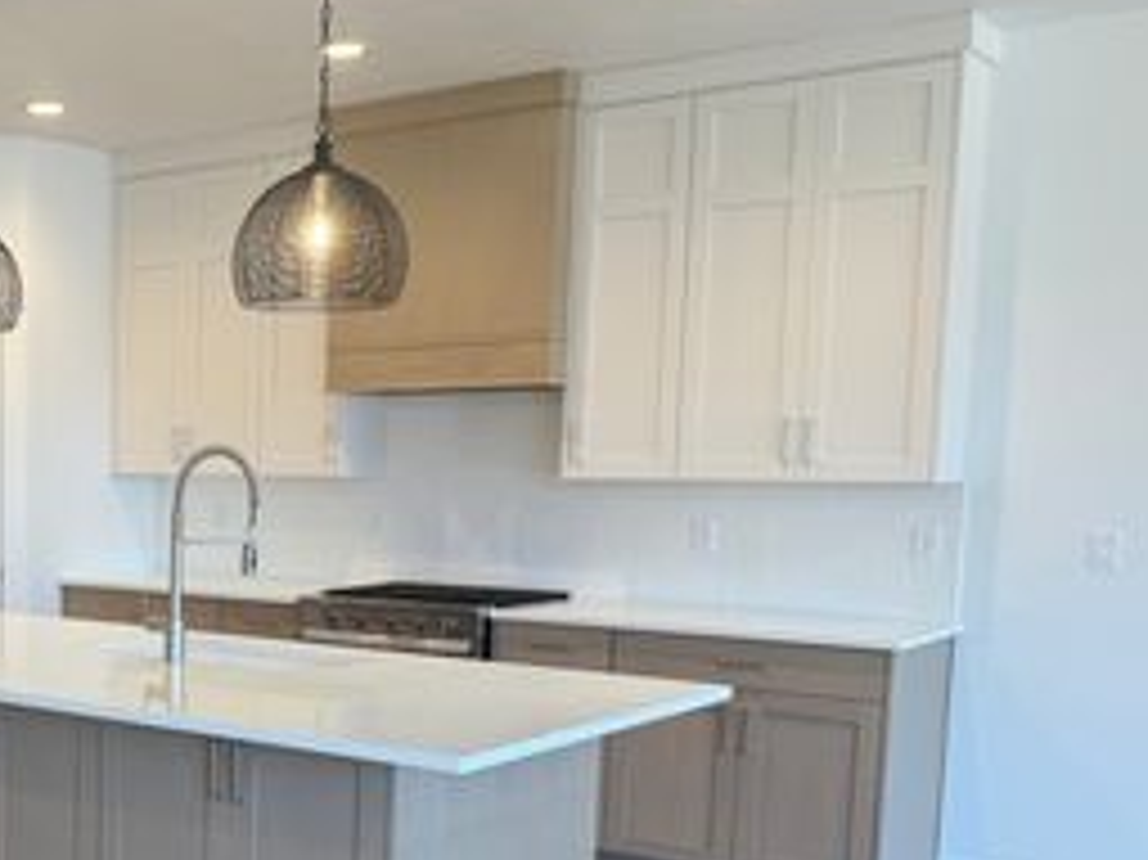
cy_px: 637
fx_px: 1558
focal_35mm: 47
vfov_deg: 30.4
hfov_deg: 37.3
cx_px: 72
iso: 125
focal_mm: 6.76
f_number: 1.78
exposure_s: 1/168
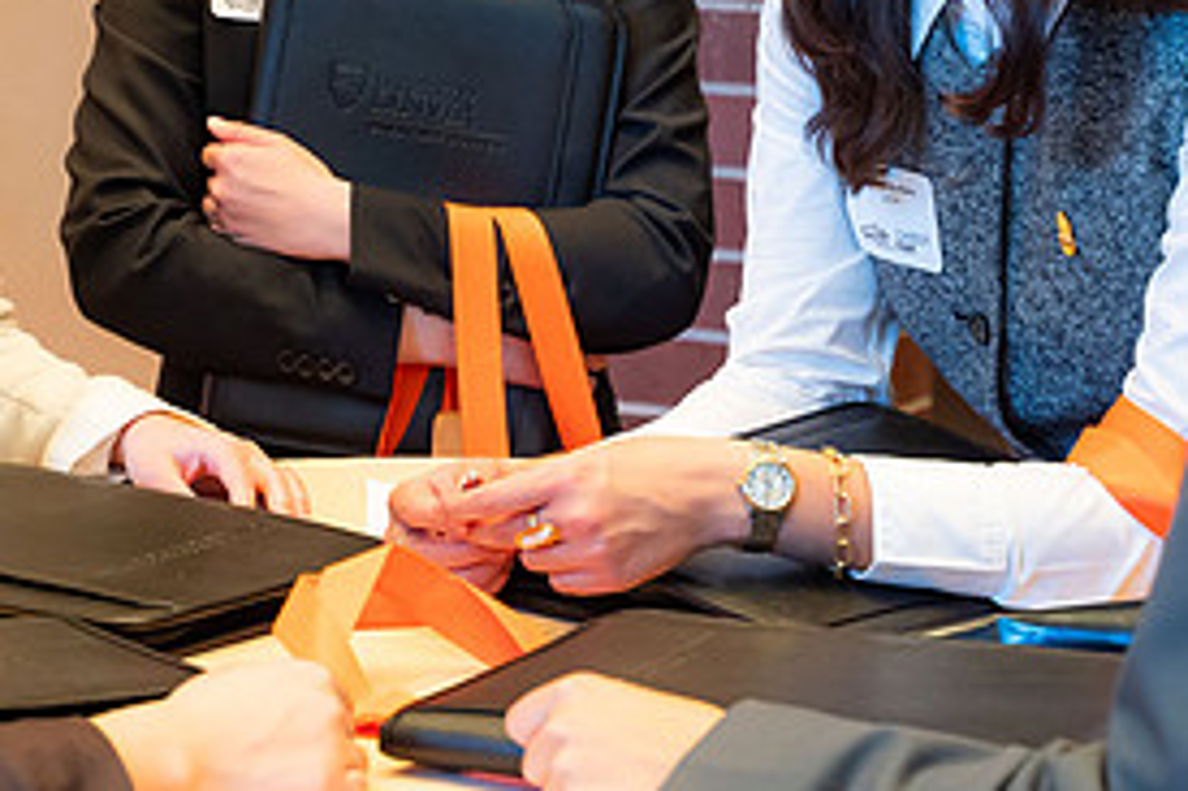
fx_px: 3859
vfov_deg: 11.6
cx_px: 458
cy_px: 78
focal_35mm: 117
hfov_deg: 17.5
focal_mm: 51
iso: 2500
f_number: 4
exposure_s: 1/40
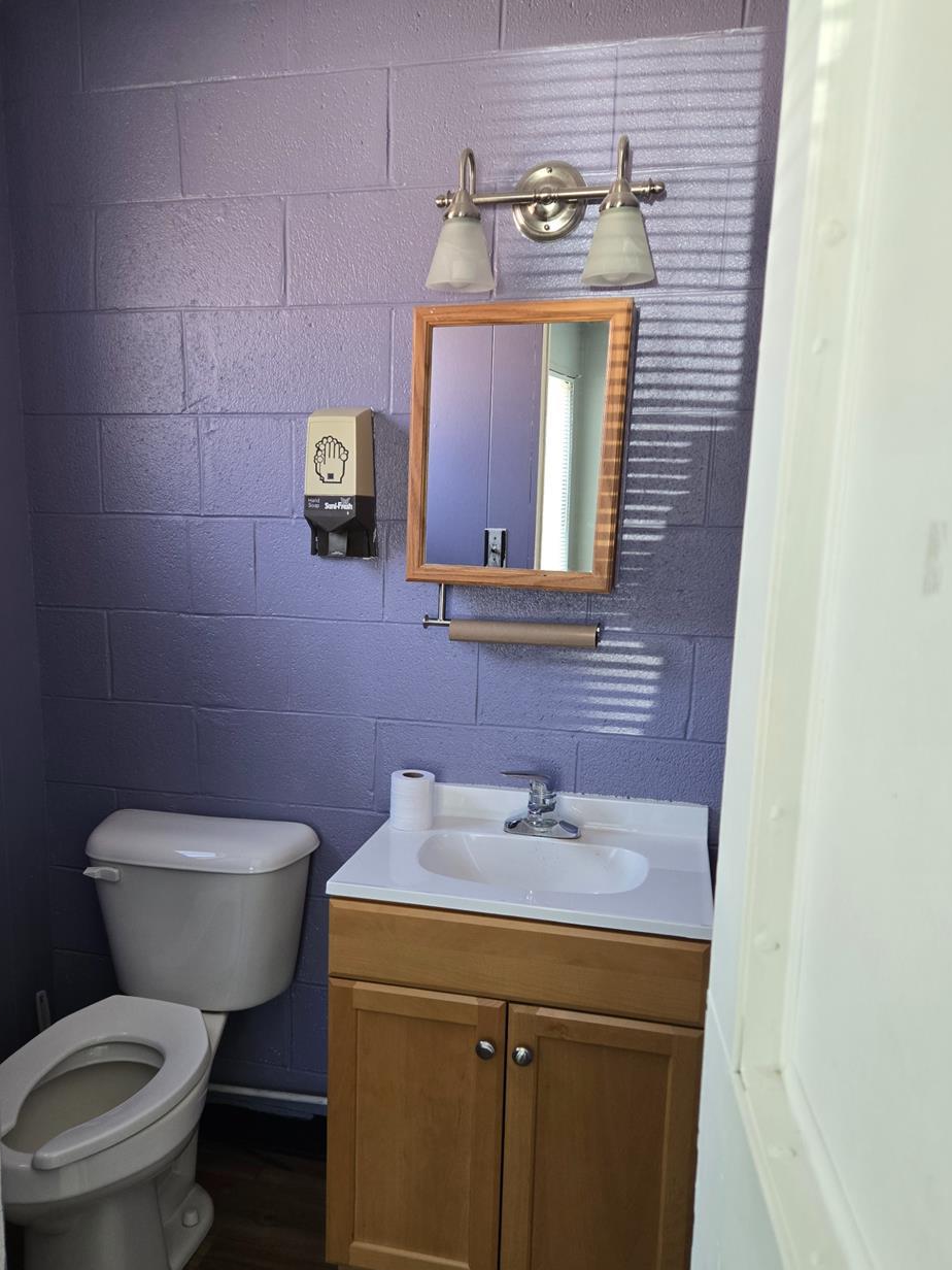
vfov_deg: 63.3
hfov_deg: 49.5
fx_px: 1027
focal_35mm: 28
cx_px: 398
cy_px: 691
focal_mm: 5.4
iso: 250
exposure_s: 1/120
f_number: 1.8
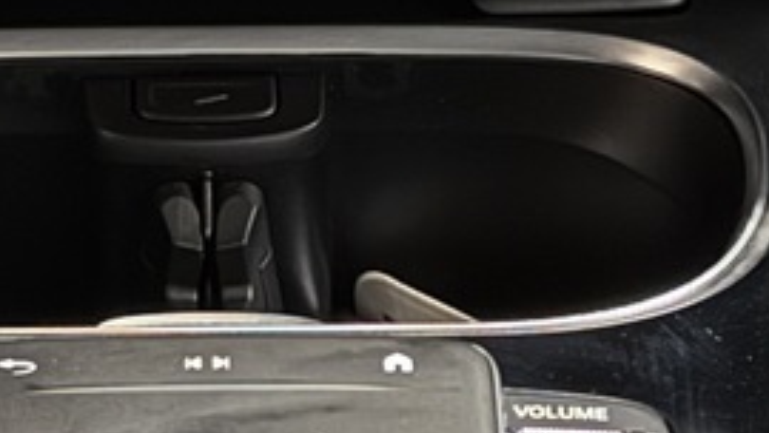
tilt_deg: -37.9
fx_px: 5690
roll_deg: +0.2
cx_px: 262
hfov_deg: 7.7
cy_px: 524
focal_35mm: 279
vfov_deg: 4.3
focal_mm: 6.76
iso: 1000
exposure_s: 1/29
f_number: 1.78
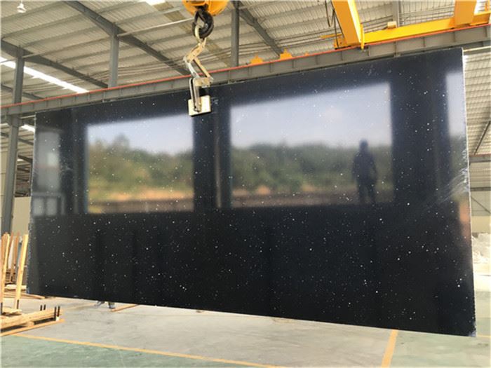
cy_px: 184
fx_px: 411
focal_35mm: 29
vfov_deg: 48.2
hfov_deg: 61.7
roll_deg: -1.7
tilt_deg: +5.7
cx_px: 246
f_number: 2.2
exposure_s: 1/33
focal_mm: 4.15
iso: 25
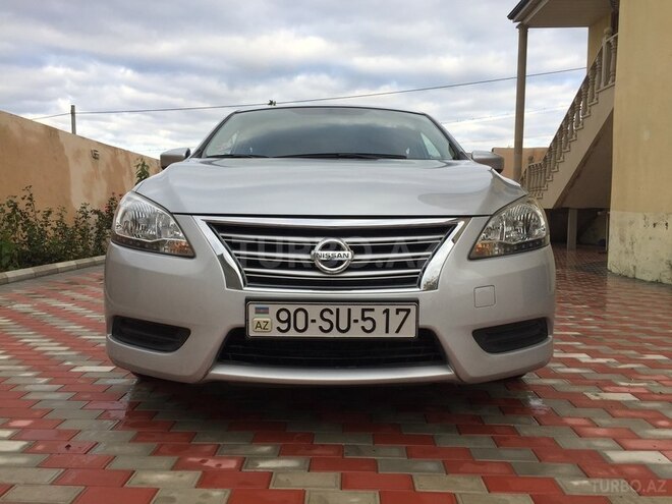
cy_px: 252
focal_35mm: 29
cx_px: 336
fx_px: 563
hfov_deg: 61.7
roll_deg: -1.3
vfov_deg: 48.2
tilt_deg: -4.2
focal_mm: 4.15
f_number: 2.2
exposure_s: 1/460
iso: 32
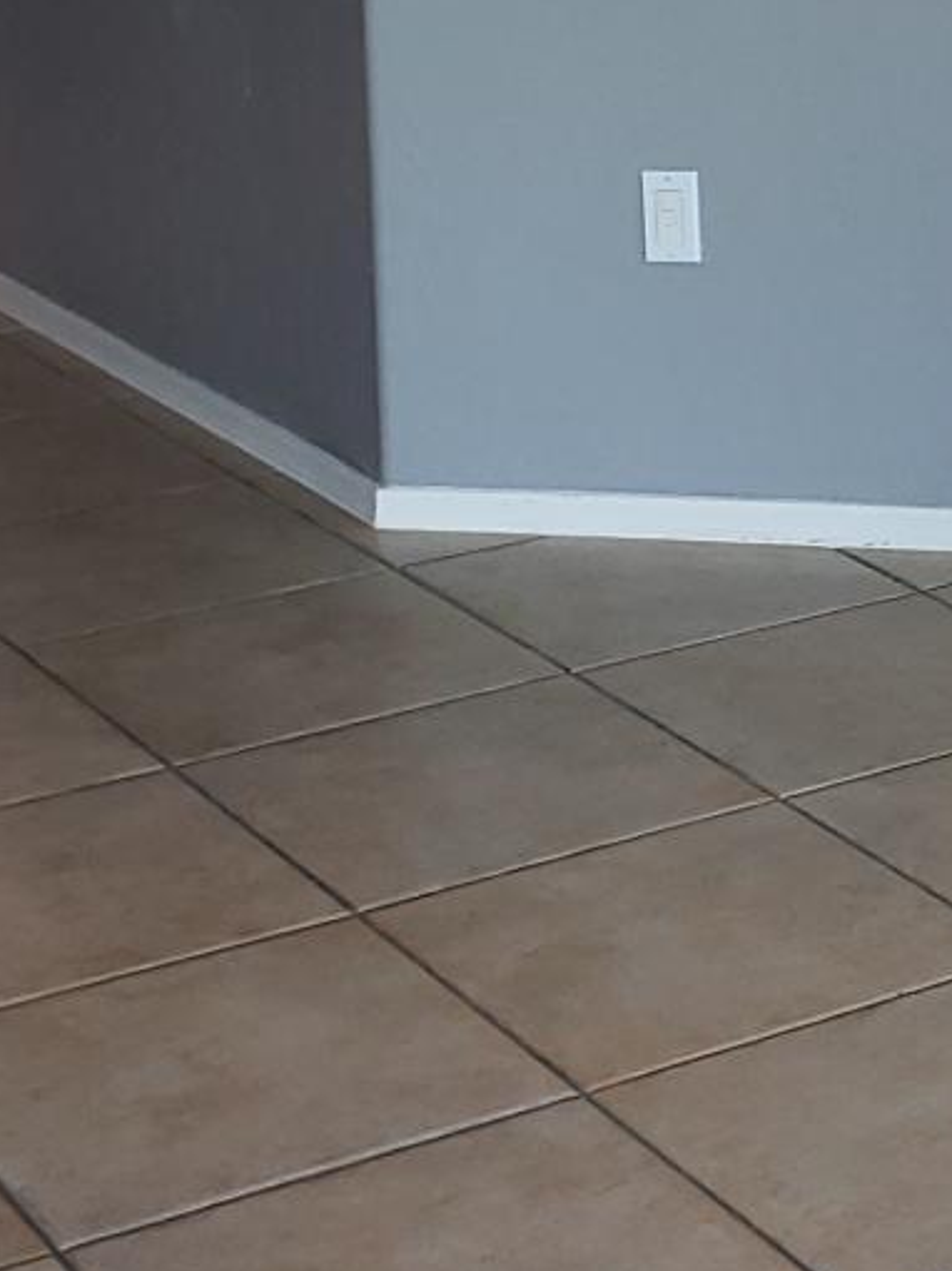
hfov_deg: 14.2
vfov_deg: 18.7
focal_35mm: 102
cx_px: 1052
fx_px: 3743
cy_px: -32
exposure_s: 1/24
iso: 100
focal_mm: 4.3
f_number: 2.4
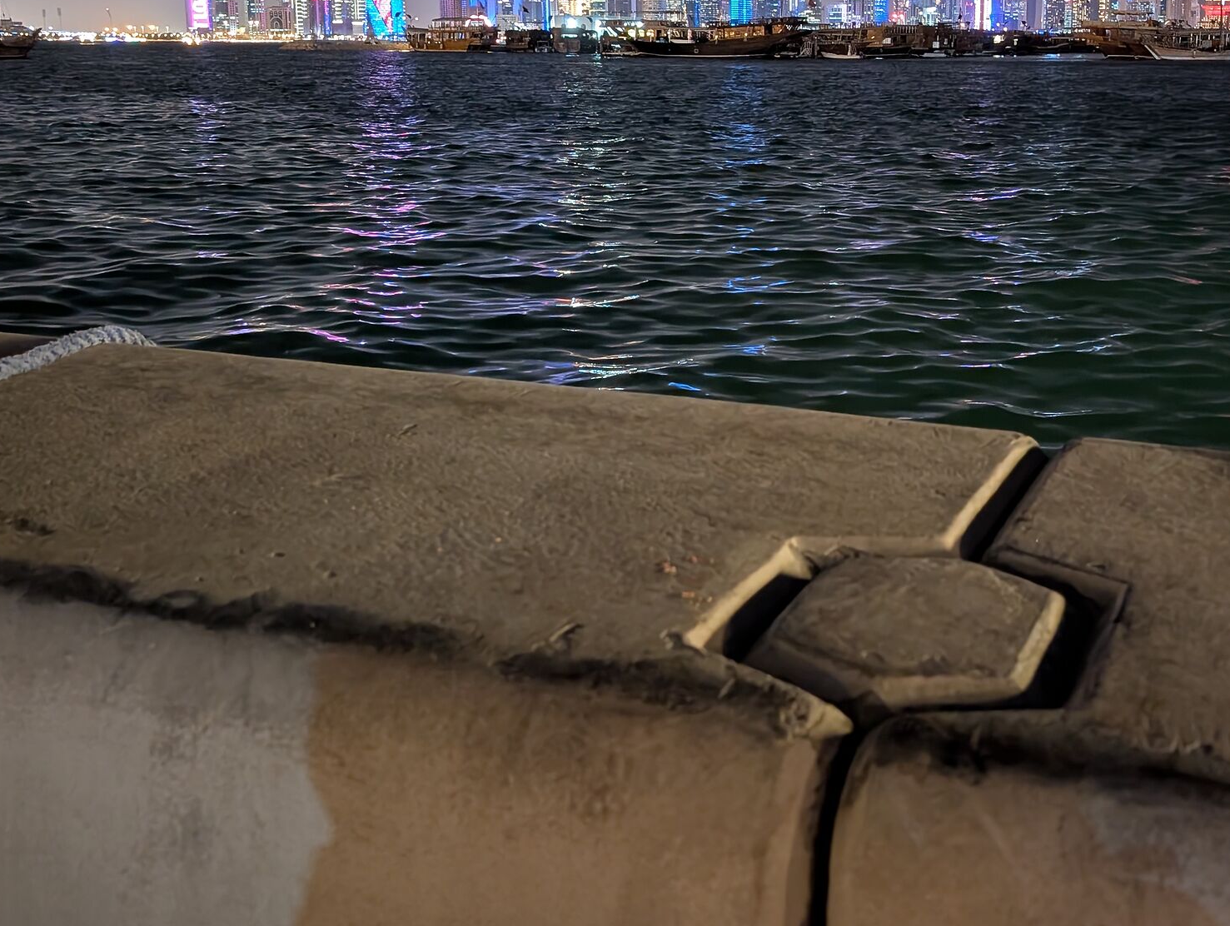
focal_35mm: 39
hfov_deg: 47.3
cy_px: 287
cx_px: 789
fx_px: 1388
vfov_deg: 36.4
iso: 1389
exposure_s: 1/14.9
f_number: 1.68
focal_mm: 6.9
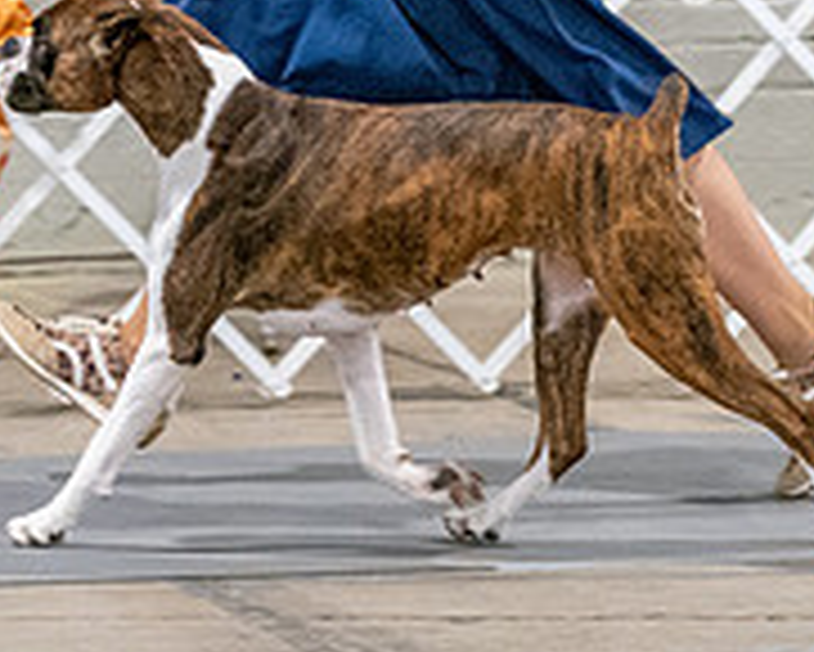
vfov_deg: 3.5
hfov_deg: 4.4
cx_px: 169
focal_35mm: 437
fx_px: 10534
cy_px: 117
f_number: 3.5
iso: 6400
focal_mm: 125
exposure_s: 1/250
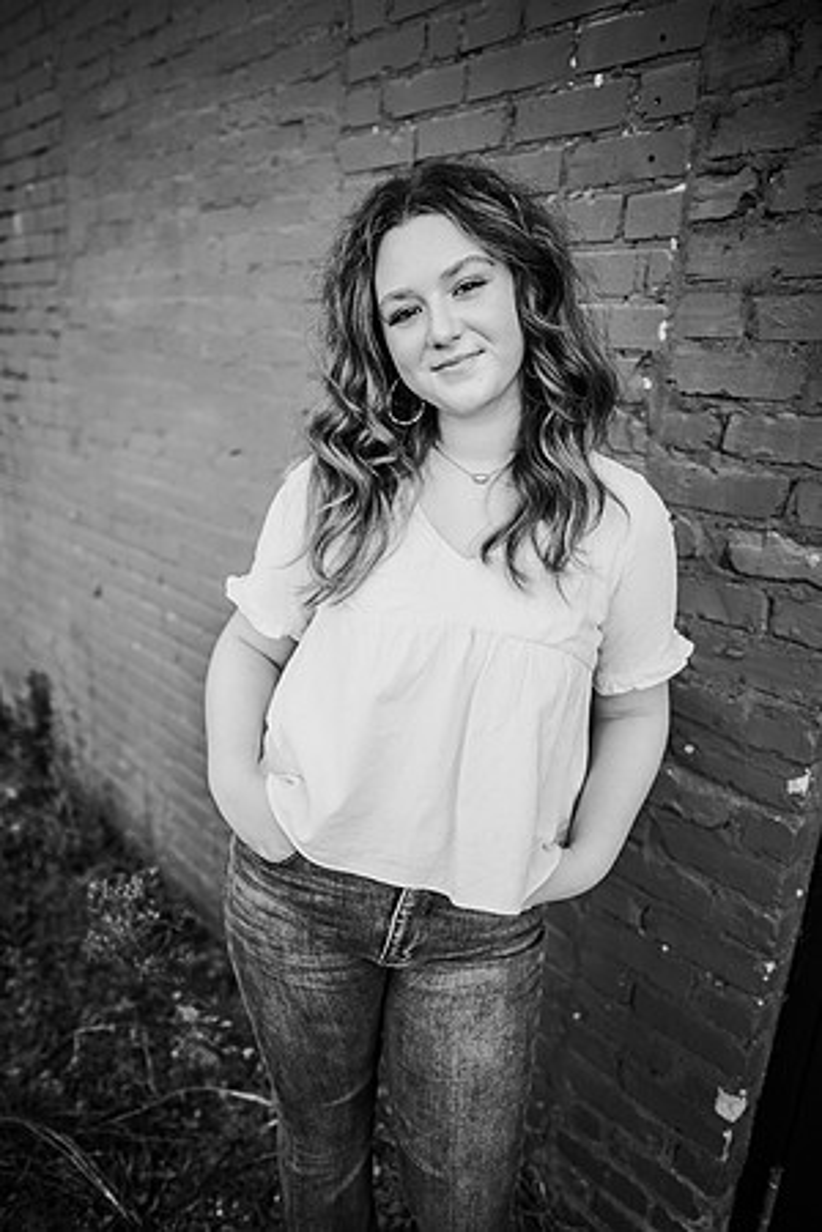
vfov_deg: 73.7
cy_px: 616
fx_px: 822
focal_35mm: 24
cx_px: 411
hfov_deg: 53.1
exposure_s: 1/400
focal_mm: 24
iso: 125
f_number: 2
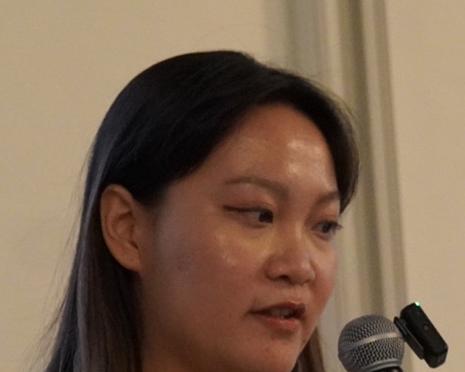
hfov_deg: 5.3
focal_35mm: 365
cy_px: 473
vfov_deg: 4.2
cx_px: 363
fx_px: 5019
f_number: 4
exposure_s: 1/160
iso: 6400
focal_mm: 75
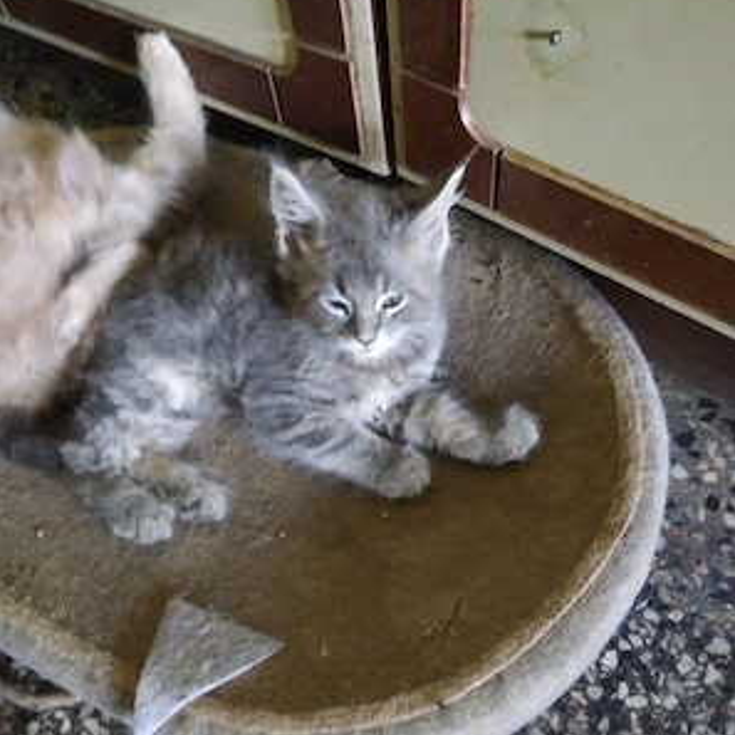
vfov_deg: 52.0
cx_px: 366
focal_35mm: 31
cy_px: 458
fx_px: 745
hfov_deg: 52.5
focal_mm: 4.75
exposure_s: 1/14.3
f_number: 1.8
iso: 1537
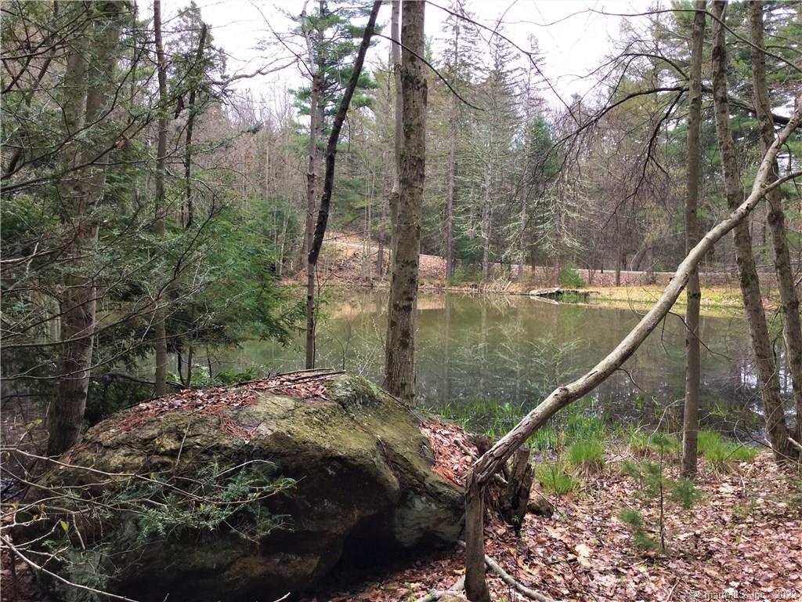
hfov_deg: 58.4
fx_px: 718
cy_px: 301
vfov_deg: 45.4
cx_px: 401
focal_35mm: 31
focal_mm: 3.3
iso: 25
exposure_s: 1/168
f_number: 2.4
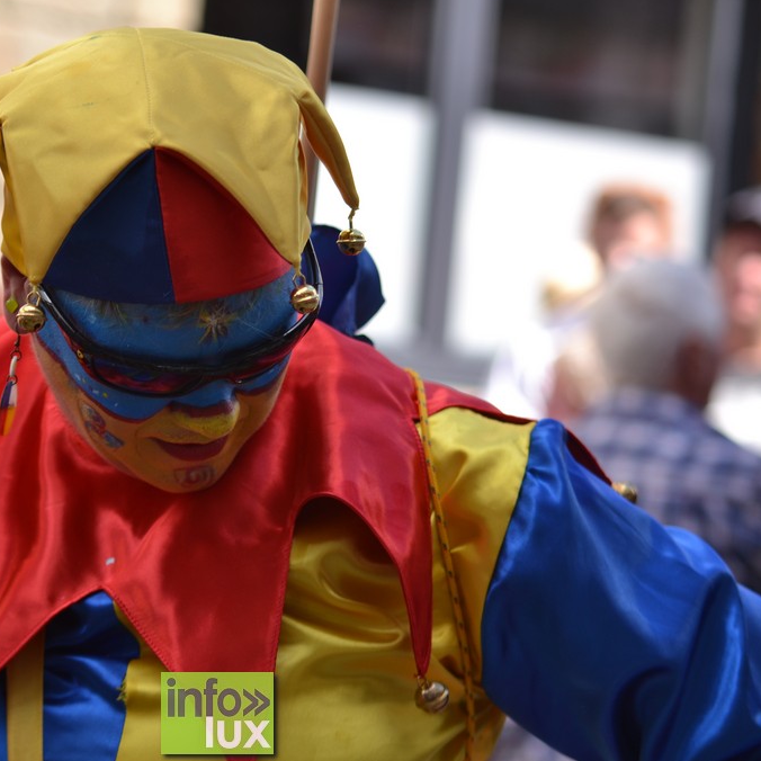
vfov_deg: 12.6
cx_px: 217
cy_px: 379
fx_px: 3457
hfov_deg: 12.5
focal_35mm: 139
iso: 100
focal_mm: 72
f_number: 2.8
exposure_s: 1/500
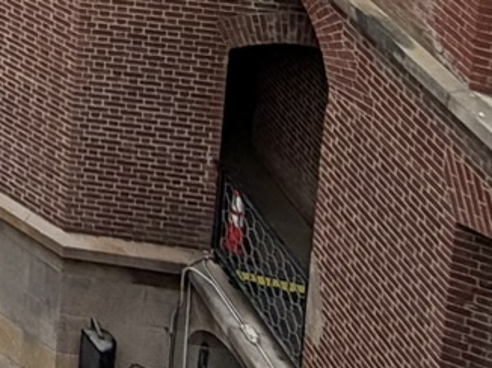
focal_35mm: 88
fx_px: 1250
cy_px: -703
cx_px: -546
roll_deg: -0.8
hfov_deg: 16.1
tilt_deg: -6.2
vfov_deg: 11.2
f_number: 2.2
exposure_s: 1/625
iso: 40
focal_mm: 2.22
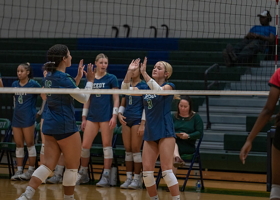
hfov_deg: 11.0
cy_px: 100
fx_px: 1458
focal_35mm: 183
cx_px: 140
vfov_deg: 7.8
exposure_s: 1/1000
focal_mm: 175
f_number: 2.8
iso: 2500
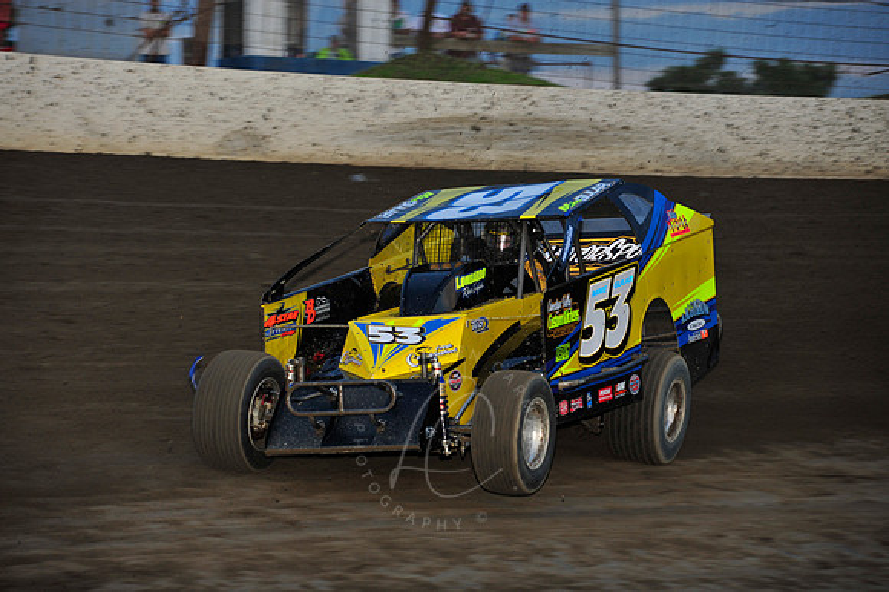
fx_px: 4196
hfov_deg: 12.1
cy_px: 296
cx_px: 444
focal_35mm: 170
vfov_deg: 8.1
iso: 640
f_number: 6.3
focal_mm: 170
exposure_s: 1/320
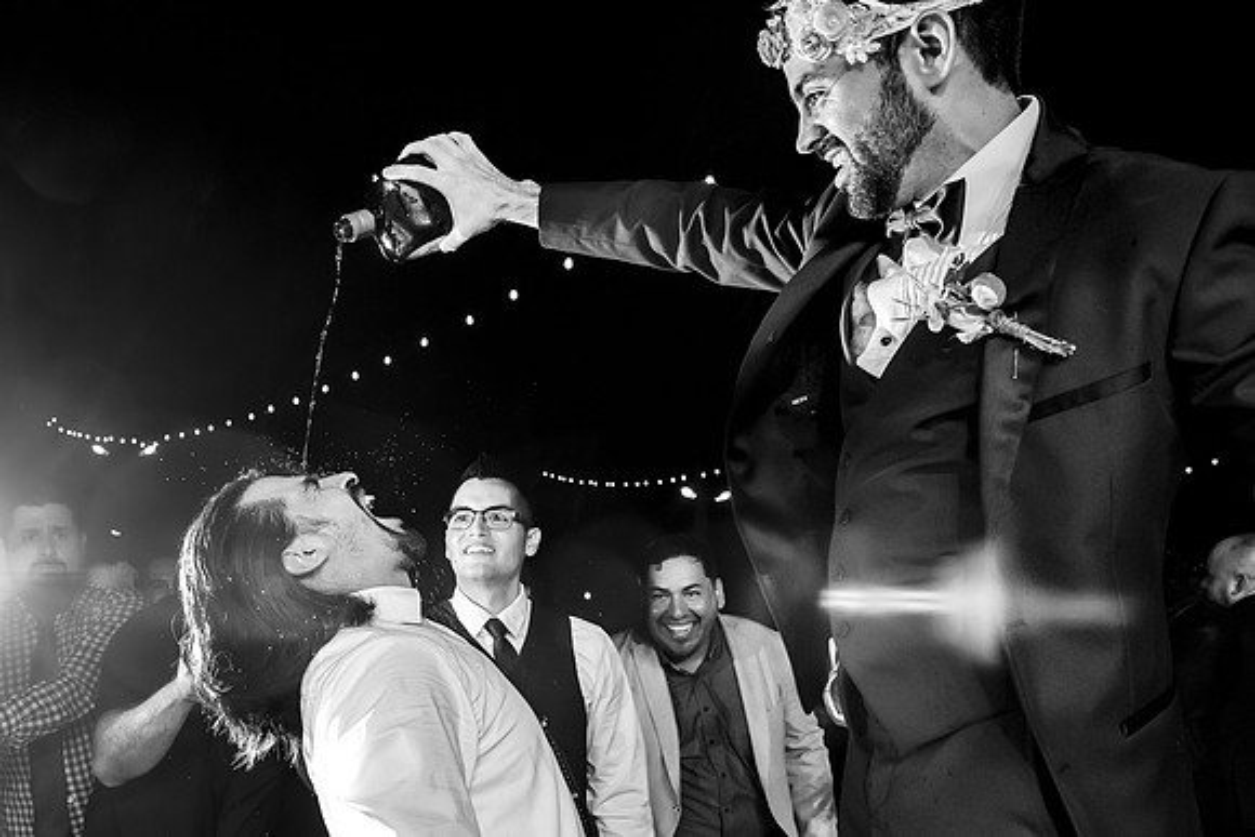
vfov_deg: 38.6
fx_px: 1173
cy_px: 586
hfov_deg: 54.6
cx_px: 376
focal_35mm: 34
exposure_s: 1/160
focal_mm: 24
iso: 2000
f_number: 6.3
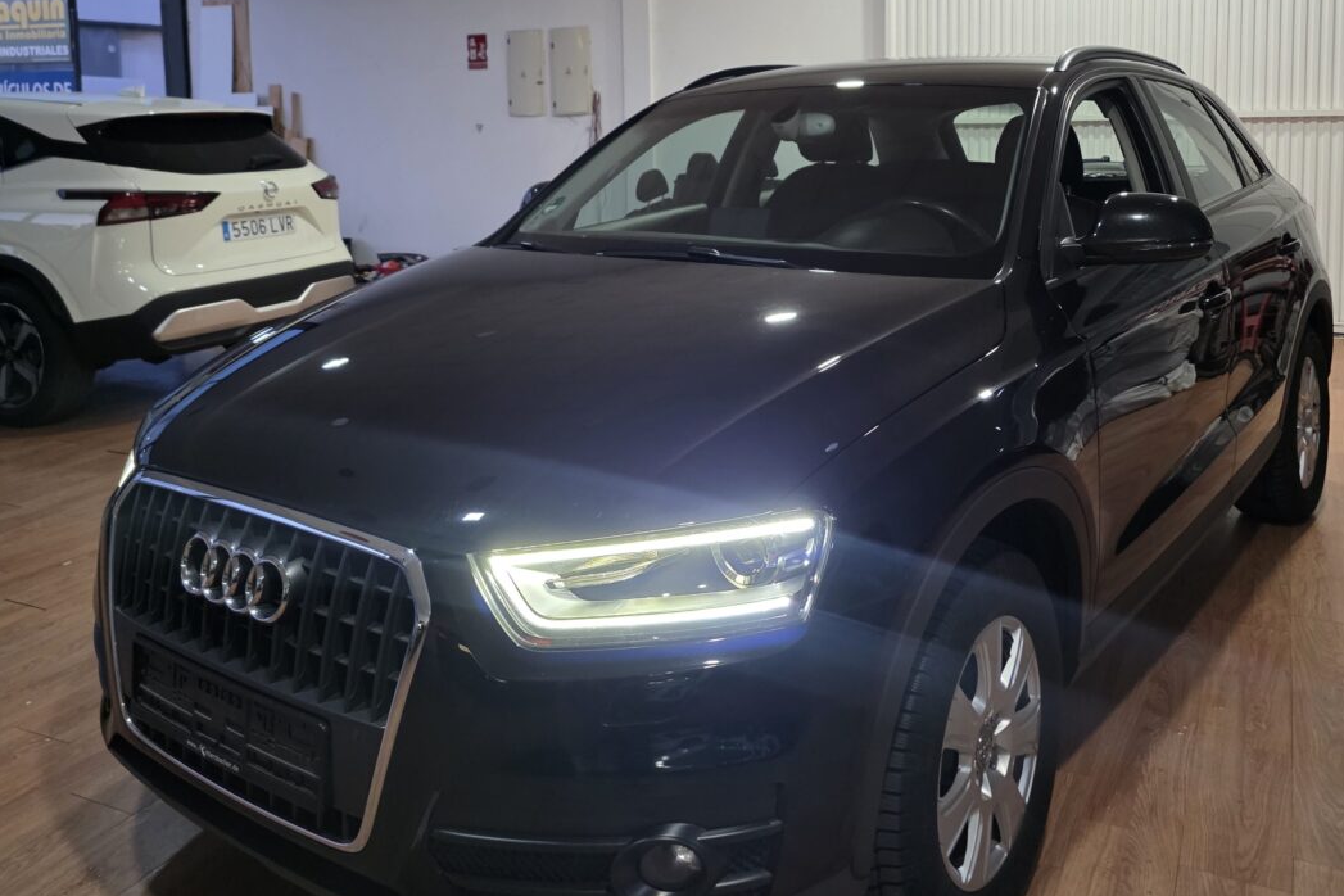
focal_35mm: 32
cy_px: 225
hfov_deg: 58.7
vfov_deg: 40.0
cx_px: 671
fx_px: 1195
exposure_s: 1/100
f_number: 1.7
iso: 800
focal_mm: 6.3
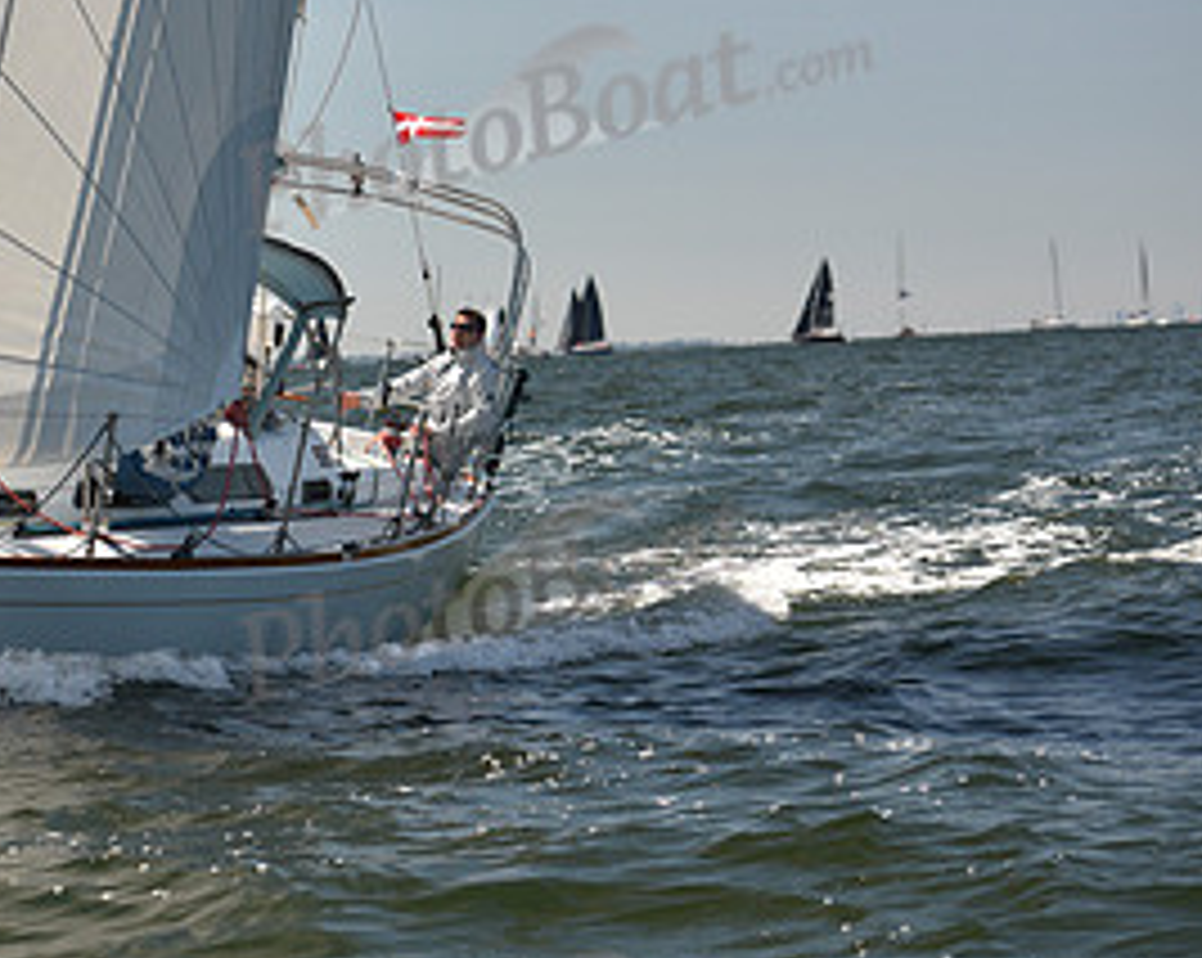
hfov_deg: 13.3
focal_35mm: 143
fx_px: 5082
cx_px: 9
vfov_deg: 10.8
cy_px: 416
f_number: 3.5
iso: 250
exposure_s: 1/1250
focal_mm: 70
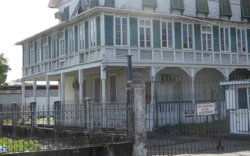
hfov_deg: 29.9
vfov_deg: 19.1
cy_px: 66
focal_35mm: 68
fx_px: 463
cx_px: 170
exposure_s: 1/400
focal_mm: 7.8
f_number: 3.9
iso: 80
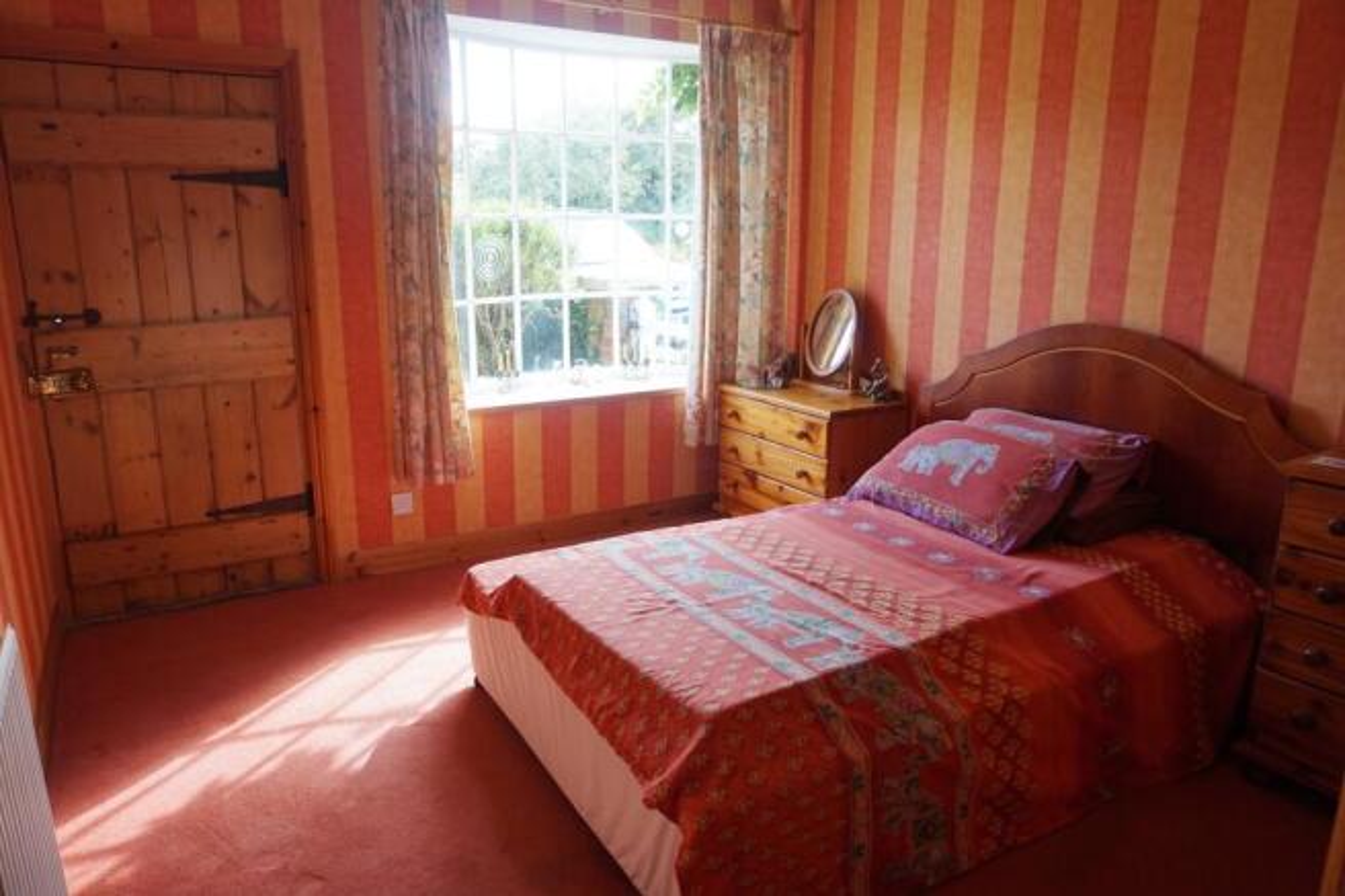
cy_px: 448
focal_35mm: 24
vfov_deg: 53.1
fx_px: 896
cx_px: 672
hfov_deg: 73.8
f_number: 4
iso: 160
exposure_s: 1/60
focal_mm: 16
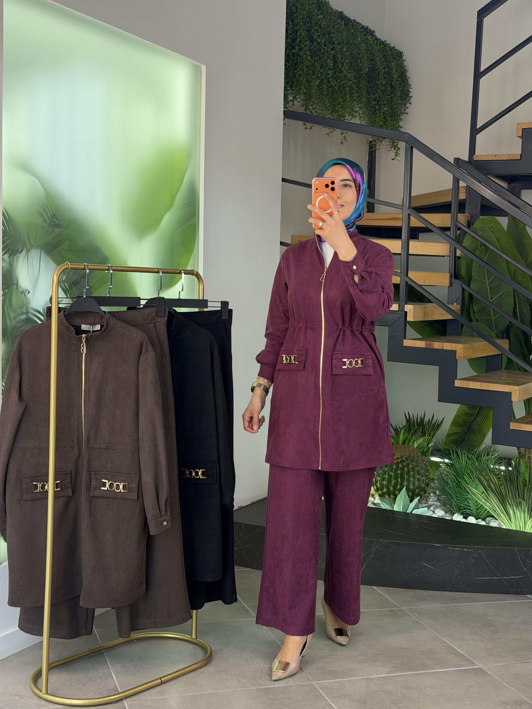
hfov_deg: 30.3
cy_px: 354
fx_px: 984
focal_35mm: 48
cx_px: 266
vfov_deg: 39.7
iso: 50
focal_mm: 6.76
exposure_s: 1/203
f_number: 1.78
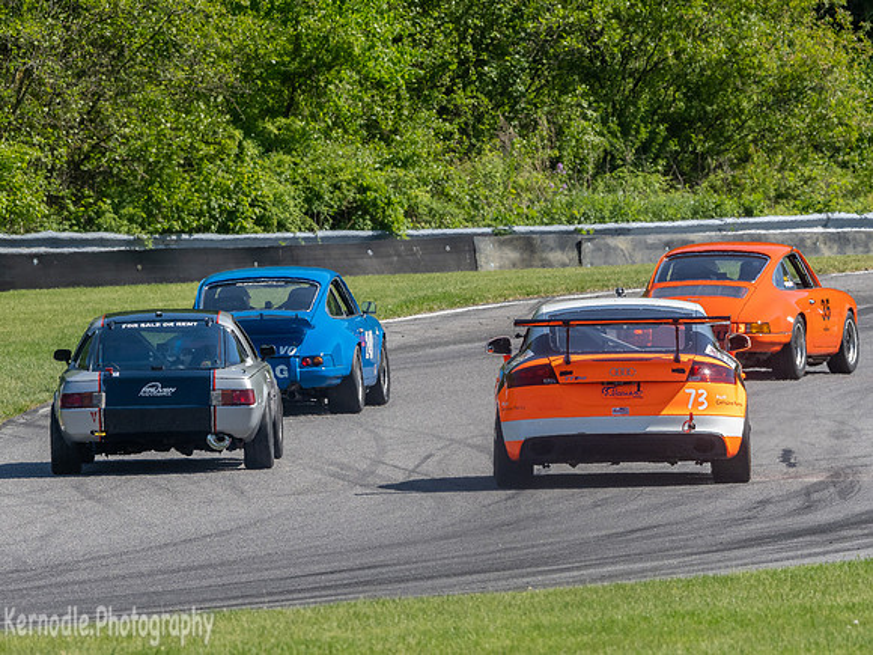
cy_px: 283
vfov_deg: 2.2
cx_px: 383
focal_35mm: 683
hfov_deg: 2.9
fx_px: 17233
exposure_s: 1/640
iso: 400
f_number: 9
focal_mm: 300
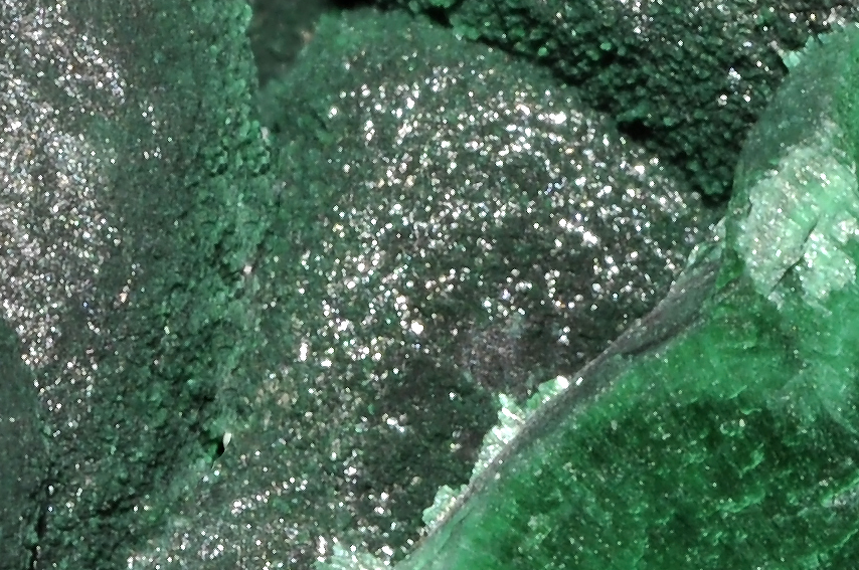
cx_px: 537
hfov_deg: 4.6
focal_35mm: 452
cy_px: -222
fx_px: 10771
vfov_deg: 3.0
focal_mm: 60
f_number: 29
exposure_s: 1/60
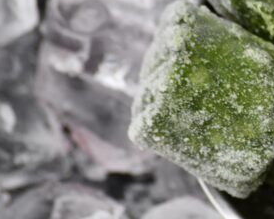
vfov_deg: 2.7
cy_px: 136
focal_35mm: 579
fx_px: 4694
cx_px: 396
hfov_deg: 3.3
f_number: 4.5
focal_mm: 110
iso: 720
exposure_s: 1/500
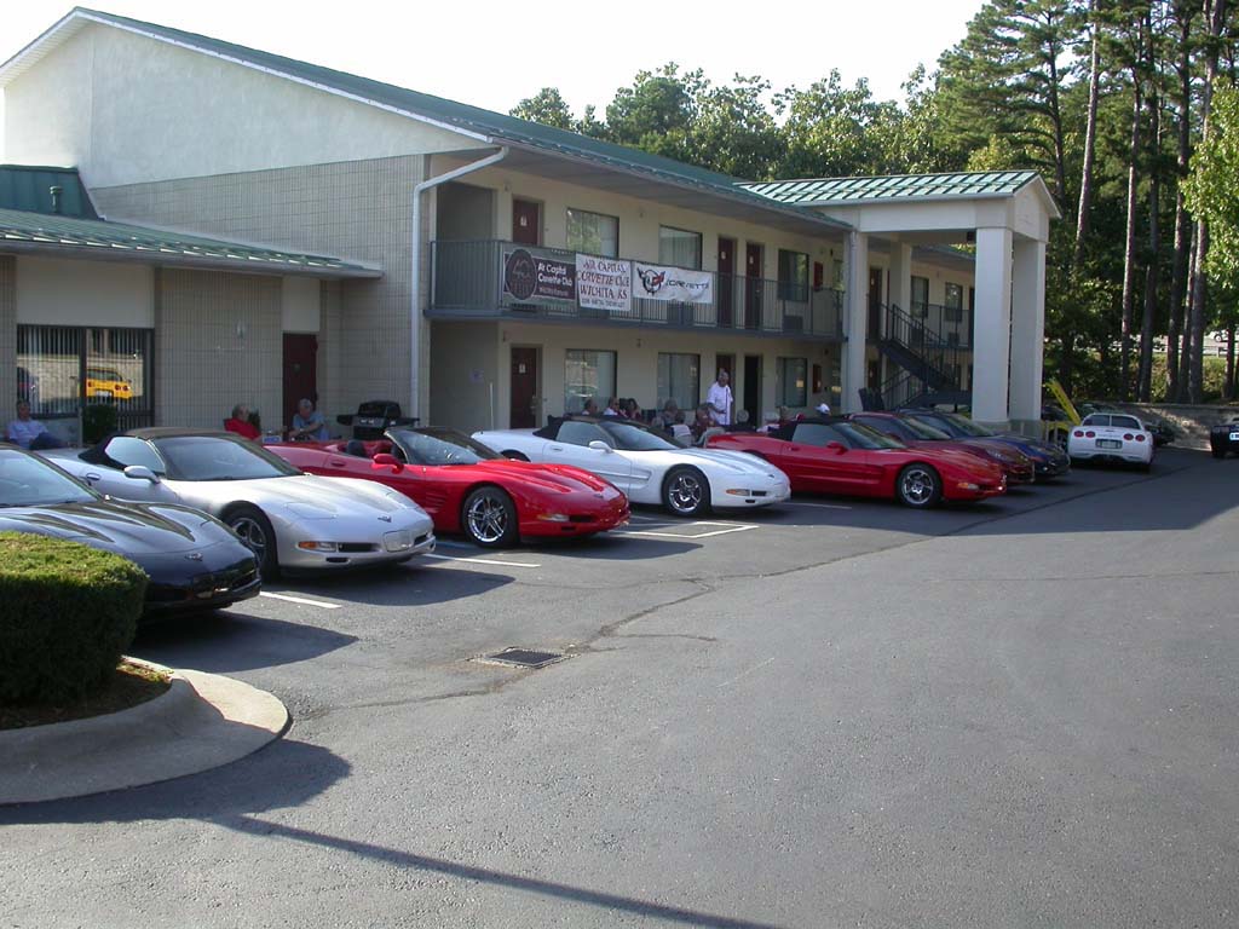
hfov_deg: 49.0
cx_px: 620
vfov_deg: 37.7
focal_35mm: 38
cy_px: 464
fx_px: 1360
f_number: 5.3
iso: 100
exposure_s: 1/170
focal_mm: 7.85
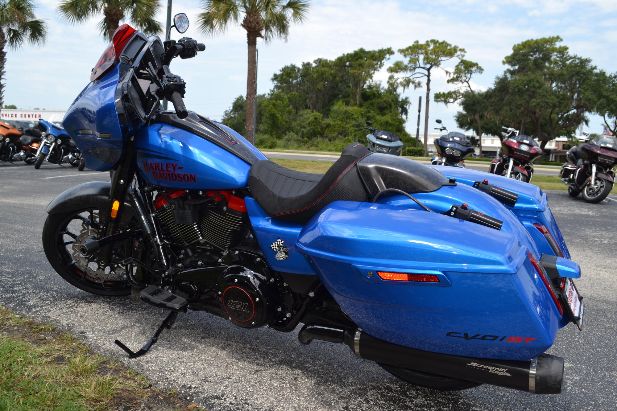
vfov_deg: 43.6
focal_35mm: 30
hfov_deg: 61.9
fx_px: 514
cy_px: 206
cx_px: 308
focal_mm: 20
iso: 100
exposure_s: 1/200
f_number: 6.3
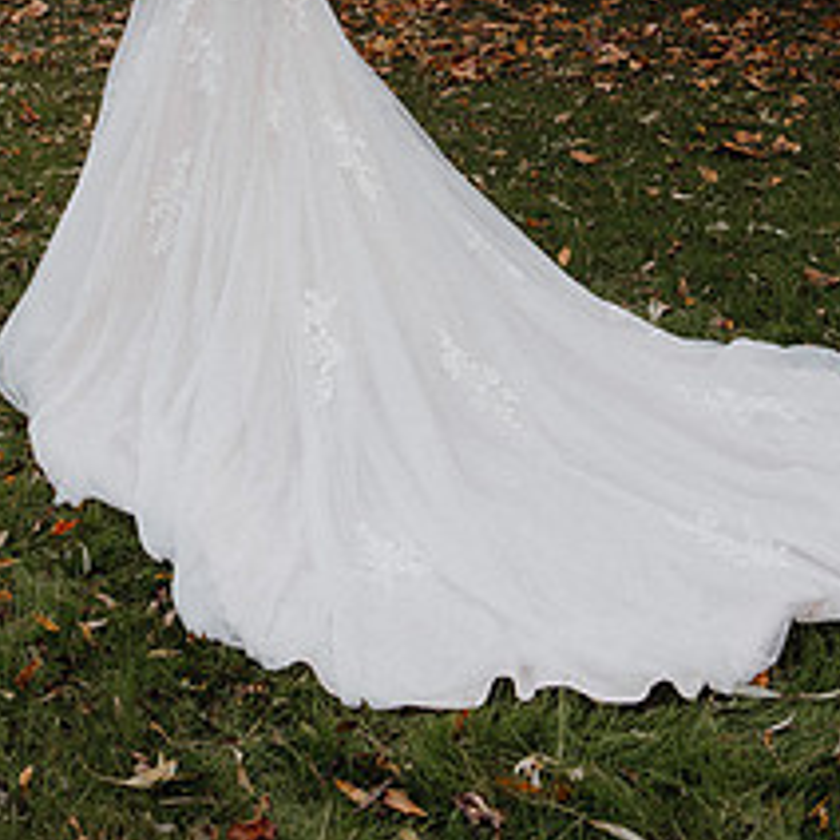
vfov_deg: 27.3
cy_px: 101
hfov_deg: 28.0
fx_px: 1675
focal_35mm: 61
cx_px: 281
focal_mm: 24
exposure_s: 1/250
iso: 1250
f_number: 3.5
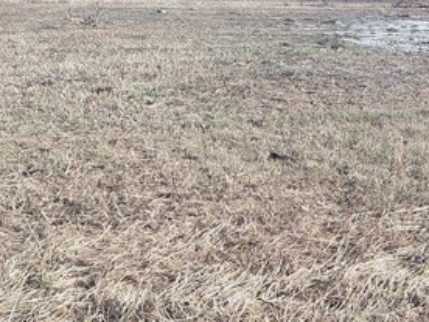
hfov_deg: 20.4
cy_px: 383
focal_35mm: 89
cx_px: 538
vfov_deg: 16.0
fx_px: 1103
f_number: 1.8
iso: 40
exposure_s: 1/1087
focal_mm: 5.23
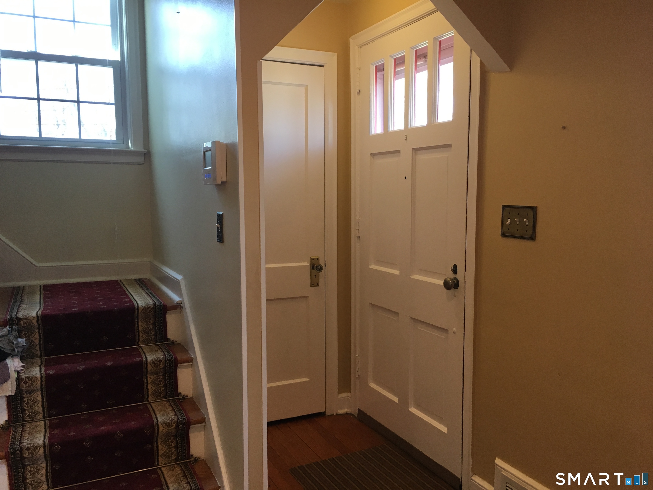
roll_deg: -0.8
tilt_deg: -5.0
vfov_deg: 48.2
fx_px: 547
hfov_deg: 61.7
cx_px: 326
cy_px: 245
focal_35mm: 29
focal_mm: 4.15
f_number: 2.2
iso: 25
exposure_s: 1/30
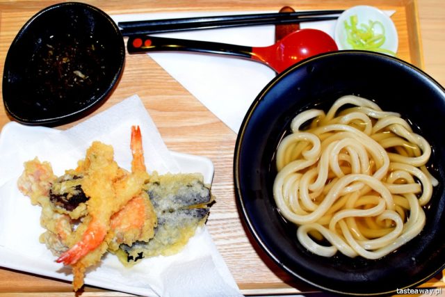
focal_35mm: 52
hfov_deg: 37.8
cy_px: 148
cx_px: 222
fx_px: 649
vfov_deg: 25.8
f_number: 4.5
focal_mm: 35
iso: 720
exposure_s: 1/125
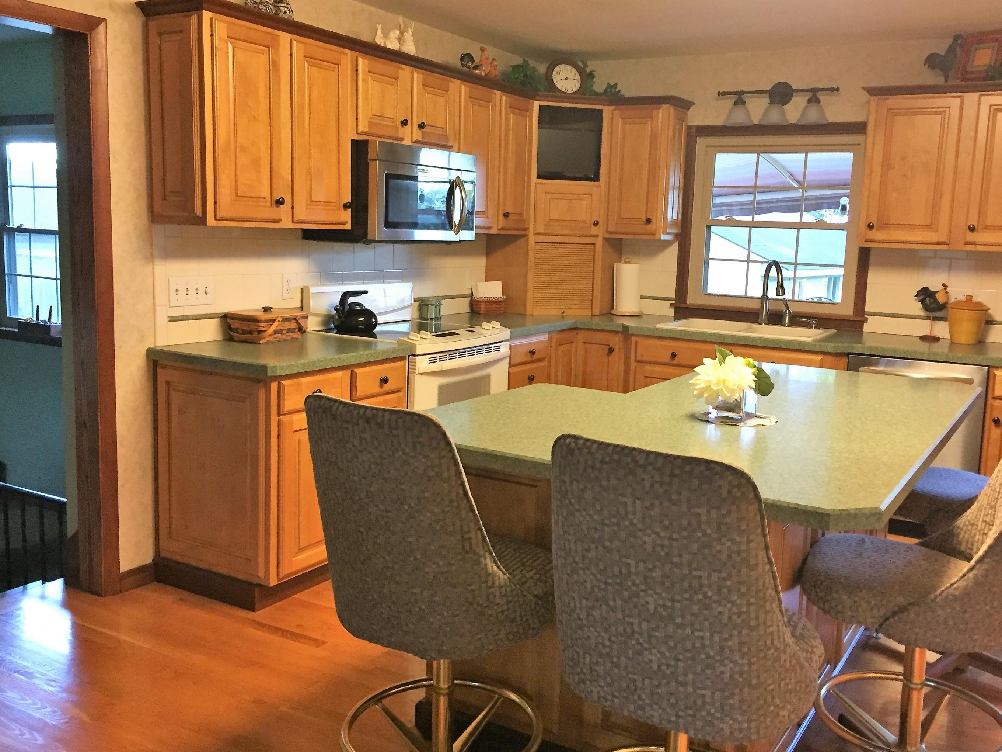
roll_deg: -2.7
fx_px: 926
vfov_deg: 44.1
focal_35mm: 32
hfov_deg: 56.7
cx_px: 546
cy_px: 358
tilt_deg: -7.8
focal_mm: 4.15
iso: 200
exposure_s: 1/30
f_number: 2.2
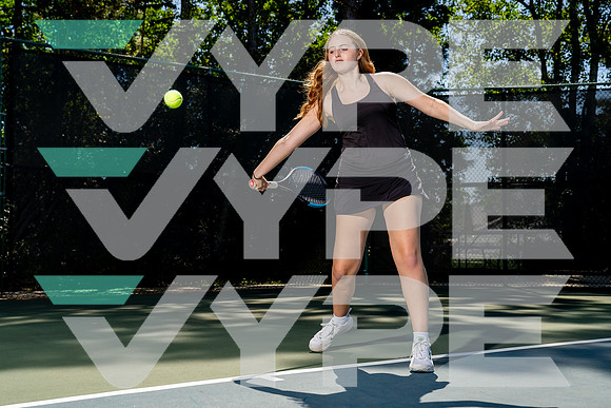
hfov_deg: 43.1
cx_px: 302
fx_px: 774
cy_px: 206
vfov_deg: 29.5
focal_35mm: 46
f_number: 4.5
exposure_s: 1/1250
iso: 100
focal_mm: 43
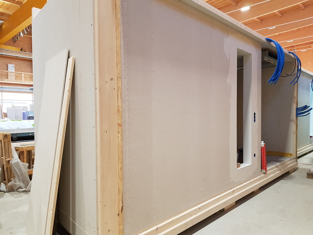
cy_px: 118
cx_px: 156
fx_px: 235
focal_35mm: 26
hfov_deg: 67.3
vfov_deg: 53.1
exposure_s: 1/25
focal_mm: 4.2
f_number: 1.7
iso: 160
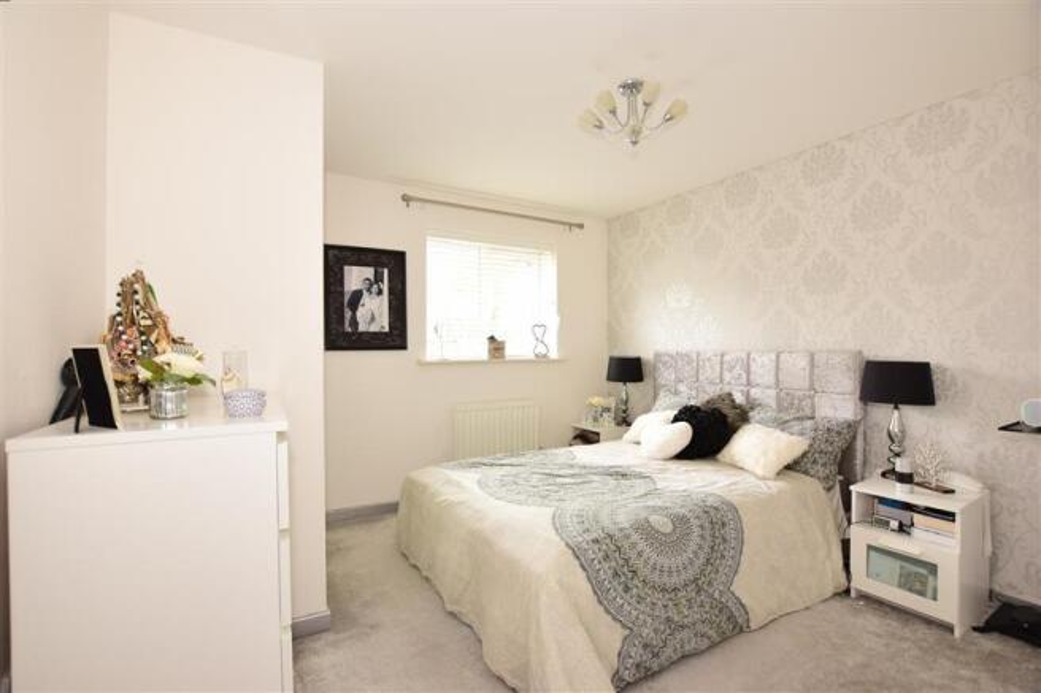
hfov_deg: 100.4
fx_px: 434
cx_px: 520
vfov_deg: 77.3
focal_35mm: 15
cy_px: 346
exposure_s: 1/15
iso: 200
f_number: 5
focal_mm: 10
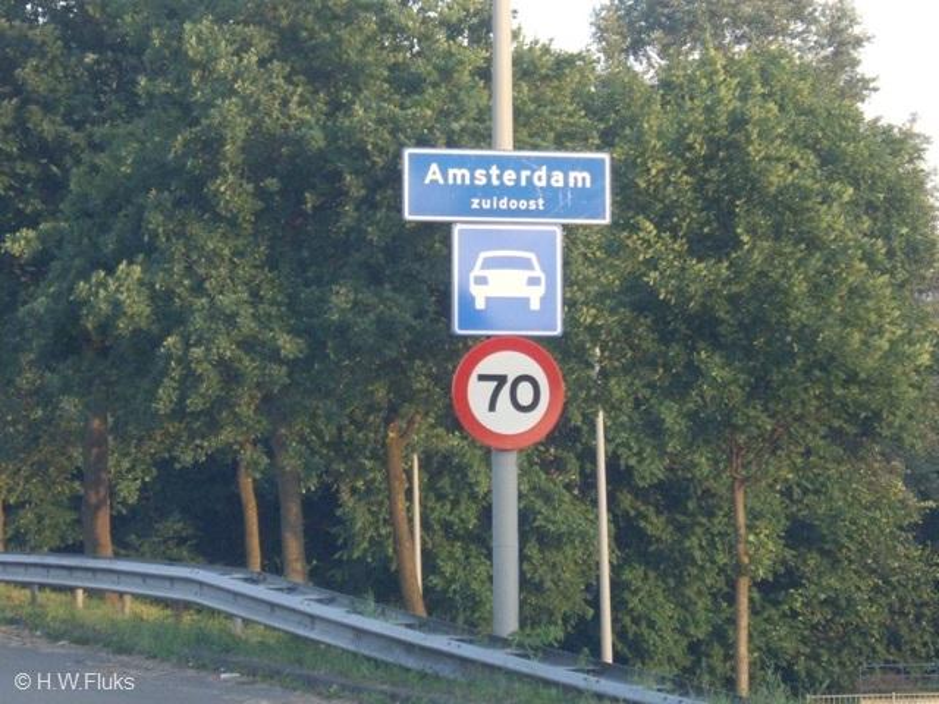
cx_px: 470
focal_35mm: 113
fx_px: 3065
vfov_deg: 13.1
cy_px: 352
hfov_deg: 17.4
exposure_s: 1/125
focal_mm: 23.7
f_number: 5.4
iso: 400
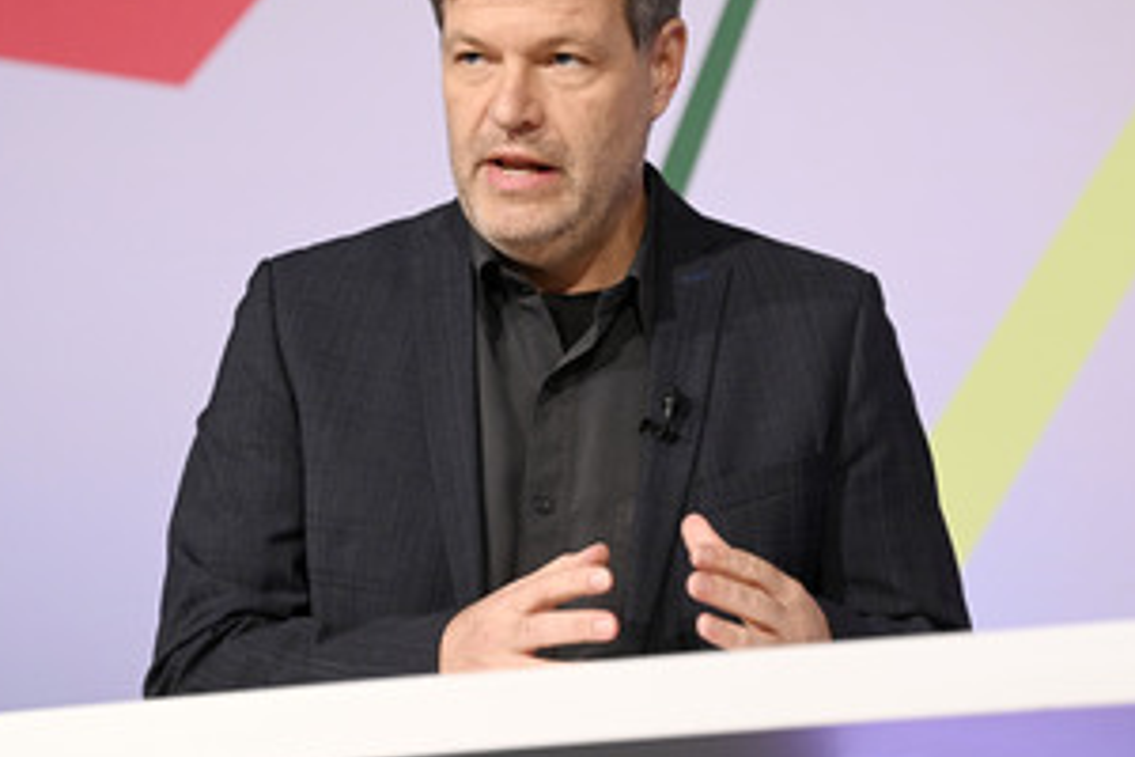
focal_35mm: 233
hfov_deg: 8.8
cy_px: 303
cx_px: 585
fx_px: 7345
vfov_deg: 5.9
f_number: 4
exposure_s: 1/500
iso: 3200
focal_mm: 155
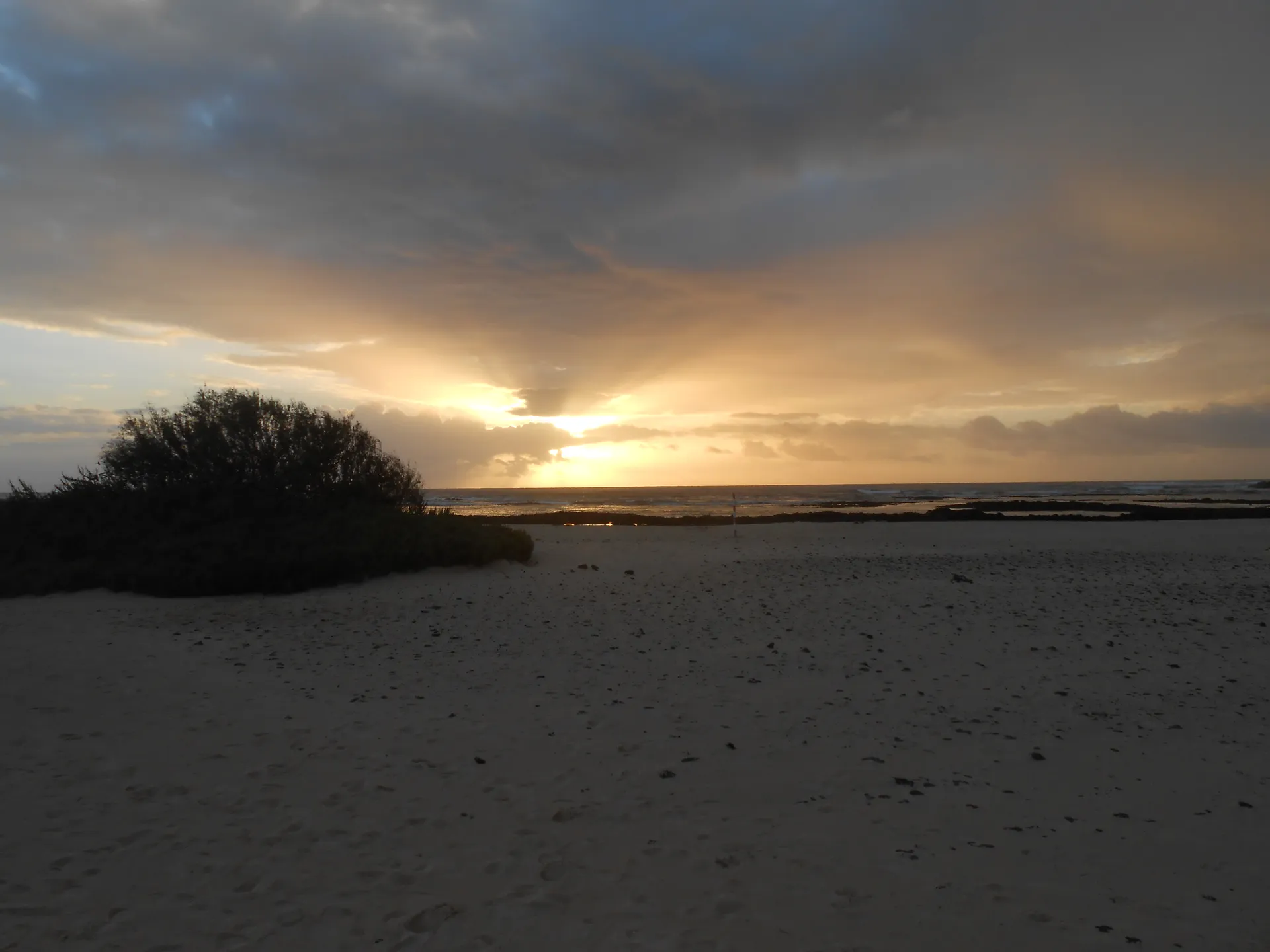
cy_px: 476
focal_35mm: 26
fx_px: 954
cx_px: 635
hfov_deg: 67.3
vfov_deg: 53.1
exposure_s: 1/320
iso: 80
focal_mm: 4.6
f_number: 3.5
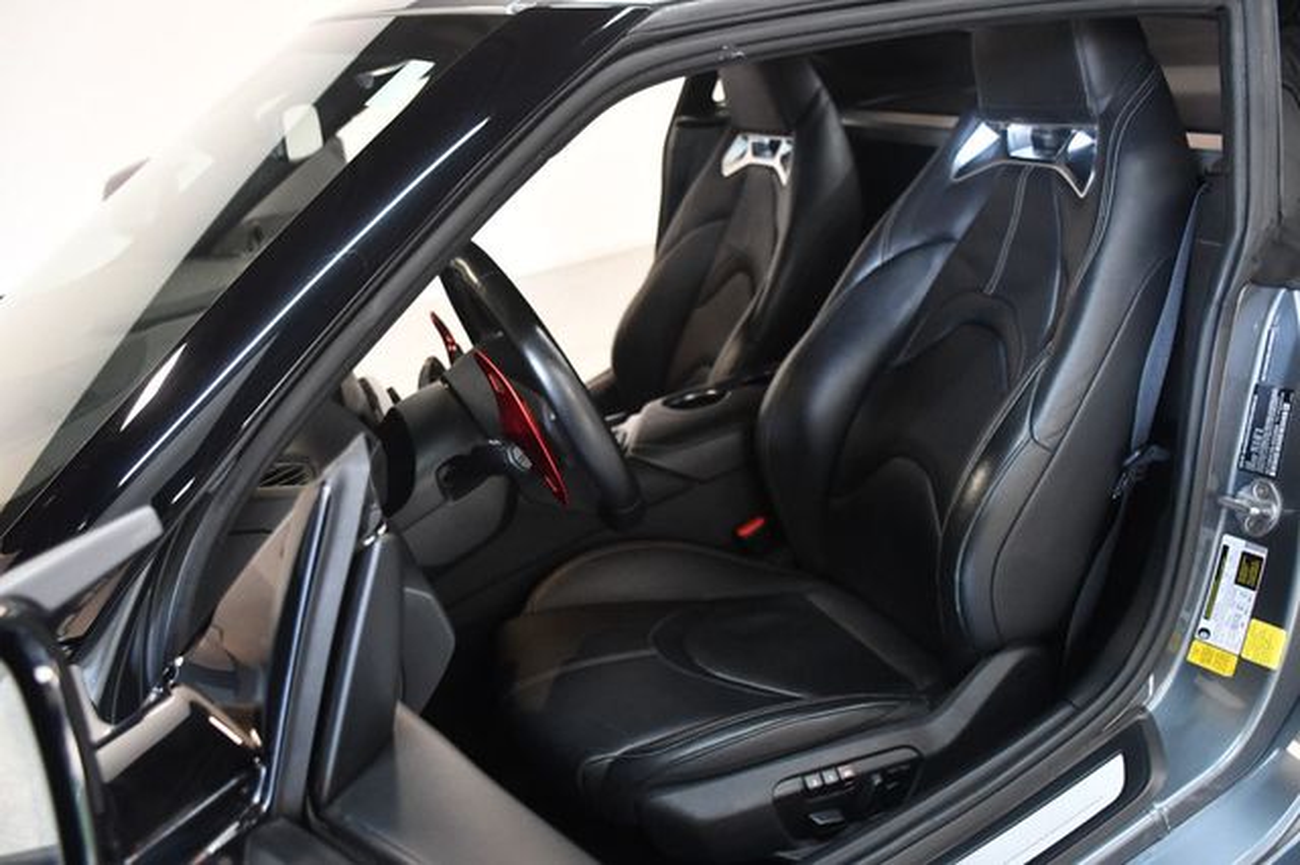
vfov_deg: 43.6
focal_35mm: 30
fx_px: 1083
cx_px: 650
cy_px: 432
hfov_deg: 62.0
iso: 3200
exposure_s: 1/100
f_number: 3.5
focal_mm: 20
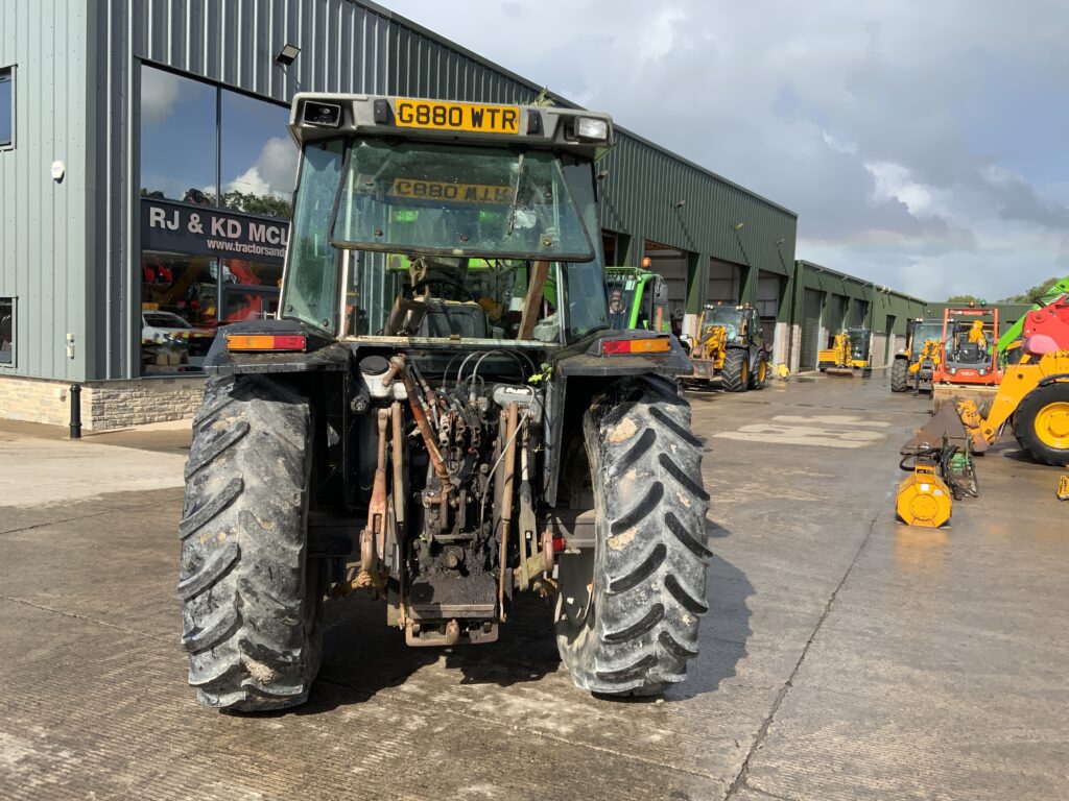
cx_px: 534
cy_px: 400
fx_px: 896
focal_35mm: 29
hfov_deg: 61.7
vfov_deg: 48.2
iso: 16
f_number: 1.8
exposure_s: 1/1250
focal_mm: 3
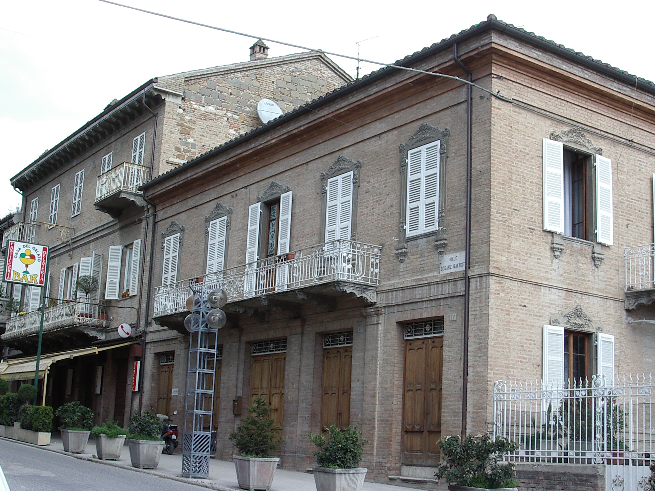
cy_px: 246
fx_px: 984
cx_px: 328
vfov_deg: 28.0
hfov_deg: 36.8
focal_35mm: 52
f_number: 5.5
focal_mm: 7.8
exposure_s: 1/100
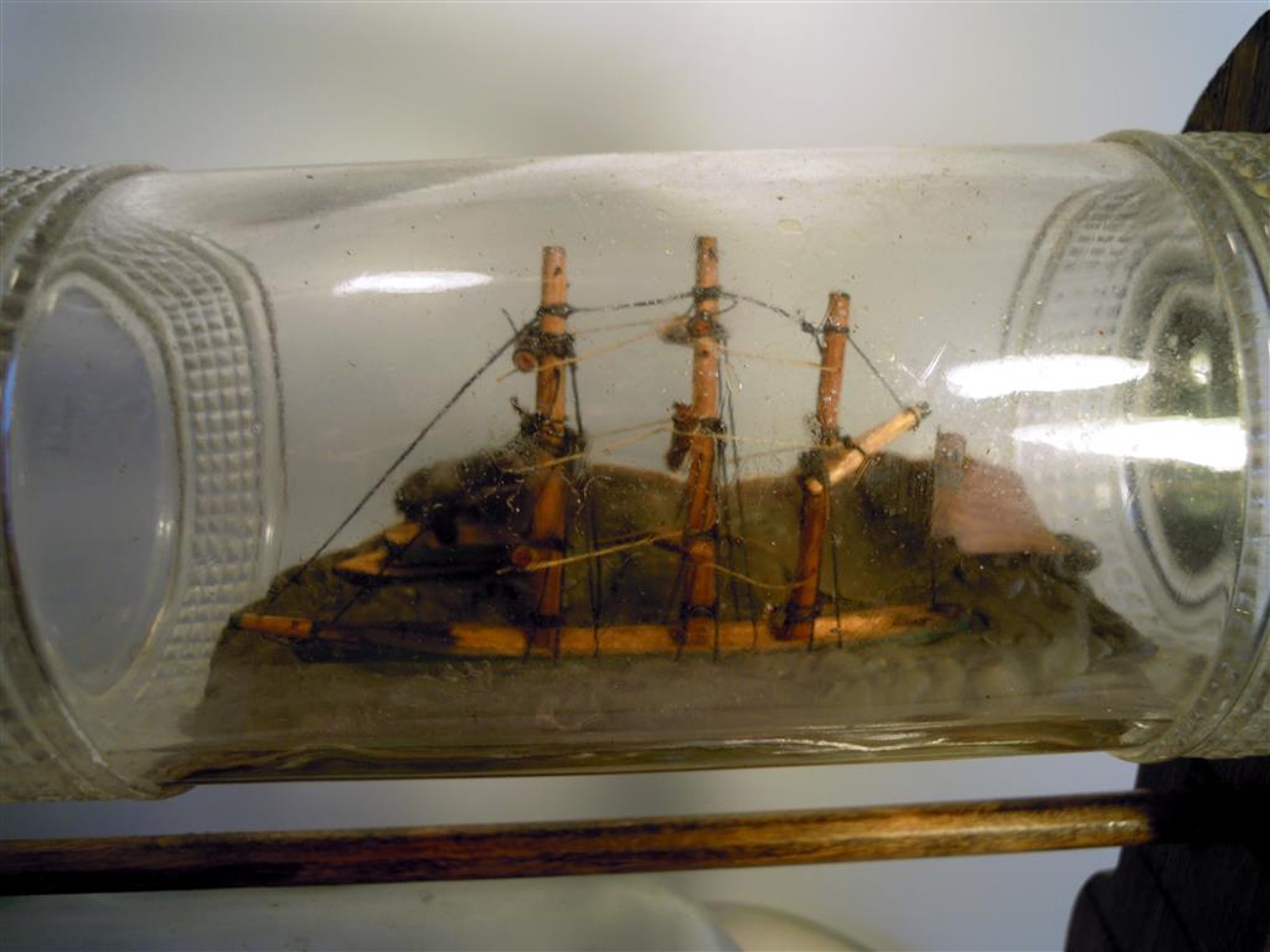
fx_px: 1027
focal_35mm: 28
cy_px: 476
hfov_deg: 63.4
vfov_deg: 49.7
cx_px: 635
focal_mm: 5
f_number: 2.7
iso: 100
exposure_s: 1/50
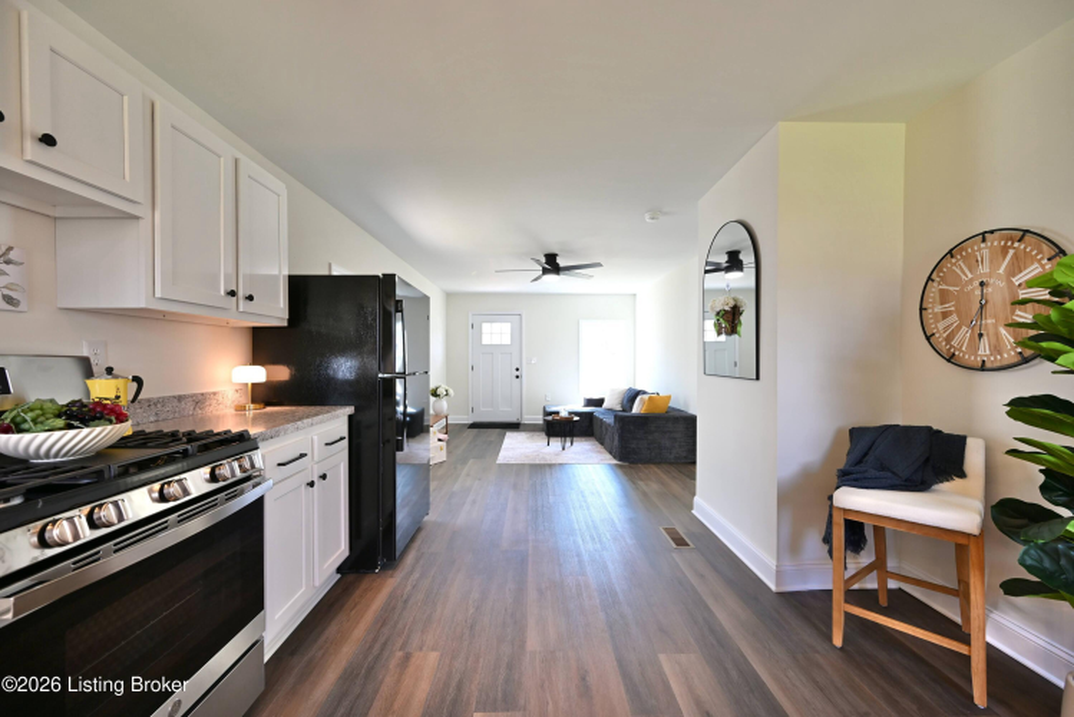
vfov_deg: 81.3
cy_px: 358
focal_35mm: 14
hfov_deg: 104.2
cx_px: 537
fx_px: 418
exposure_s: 1/25
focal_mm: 14
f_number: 5.6
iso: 500
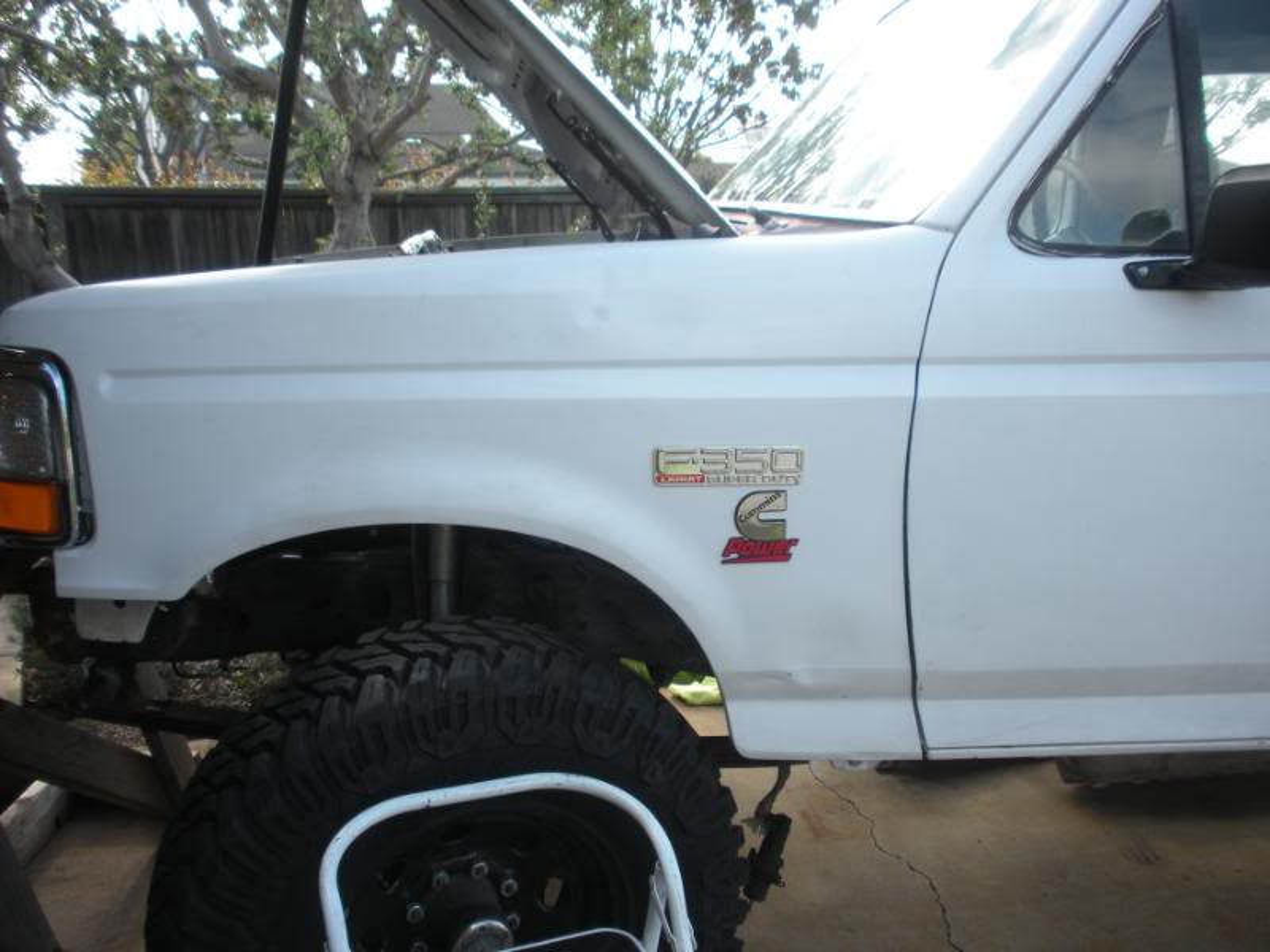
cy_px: 476
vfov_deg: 40.7
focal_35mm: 35
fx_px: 1284
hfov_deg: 52.6
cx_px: 635
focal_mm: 6.3
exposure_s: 1/128
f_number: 3.5
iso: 64
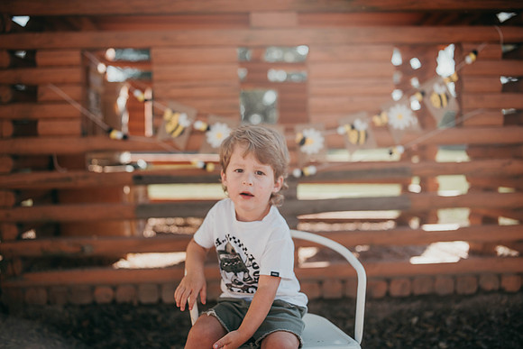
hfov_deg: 54.4
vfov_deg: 37.9
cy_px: 174
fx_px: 509
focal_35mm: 35
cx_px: 262
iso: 64
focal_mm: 35
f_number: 1.6
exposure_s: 1/1600
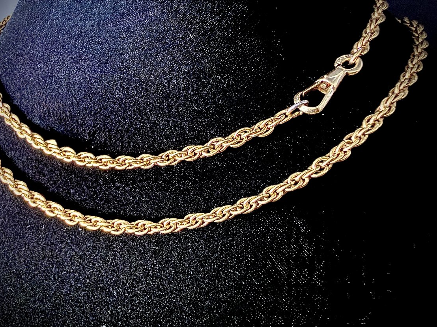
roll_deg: -5.2
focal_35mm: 26
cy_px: 152
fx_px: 328
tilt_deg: -16.4
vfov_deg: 53.0
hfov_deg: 67.2
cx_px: 202
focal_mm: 2.22
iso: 1000
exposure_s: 1/13
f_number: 2.2
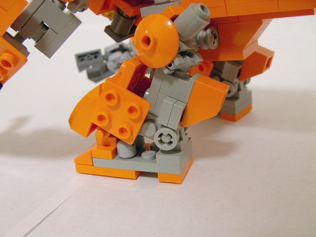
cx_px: 158
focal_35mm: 38
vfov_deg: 37.7
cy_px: 118
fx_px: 347
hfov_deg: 49.0
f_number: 3.5
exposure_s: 1/9.7
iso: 100
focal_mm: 5.8
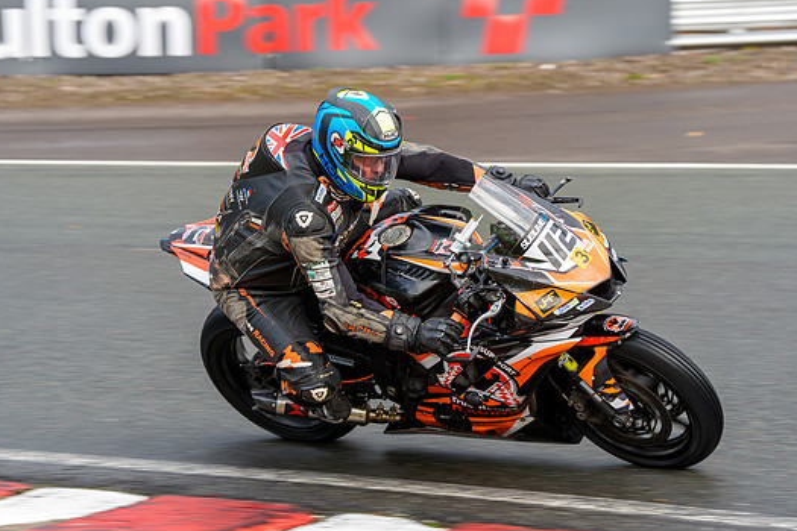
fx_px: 3387
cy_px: 259
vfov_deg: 9.0
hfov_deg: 13.4
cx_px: 353
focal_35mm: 153
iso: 250
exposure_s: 1/320
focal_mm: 125
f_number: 6.3
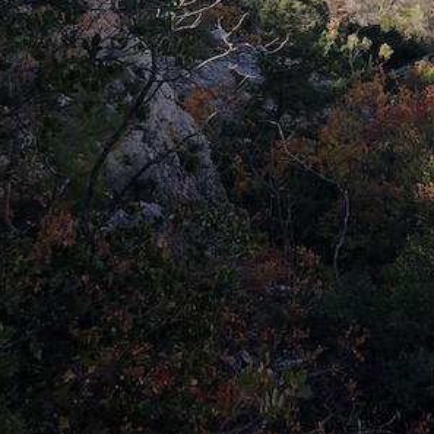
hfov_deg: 21.5
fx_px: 1064
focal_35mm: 75
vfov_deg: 21.7
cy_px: -56
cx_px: 514
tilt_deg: -14.5
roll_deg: -0.7
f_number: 1.8
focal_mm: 3.99
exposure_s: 1/1372
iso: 20
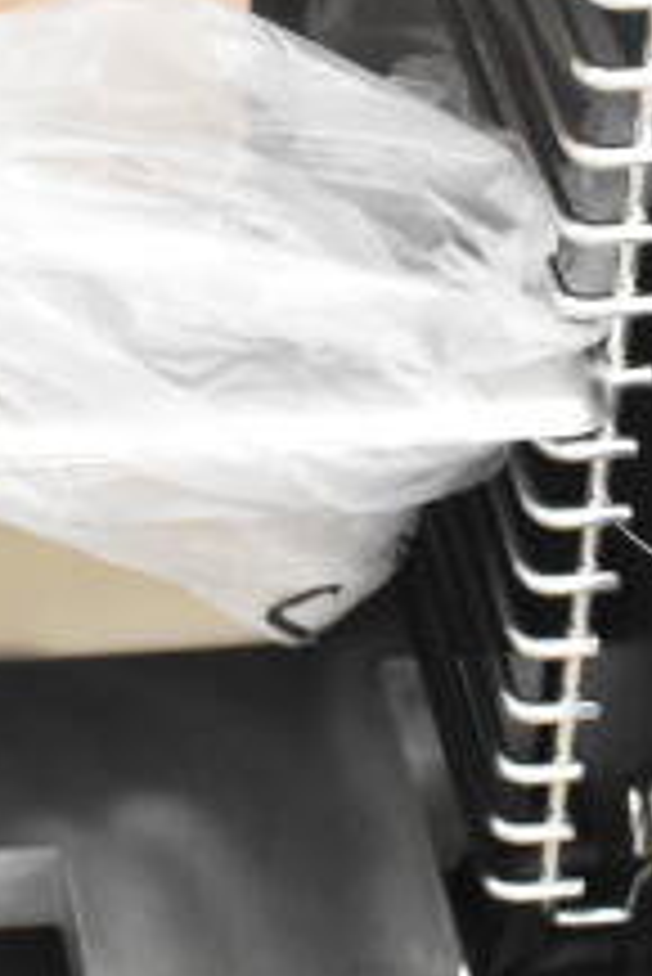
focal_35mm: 145
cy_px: -126
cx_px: -319
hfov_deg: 9.2
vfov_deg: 13.8
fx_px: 3935
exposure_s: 1/40
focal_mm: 23
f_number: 3.8
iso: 3600
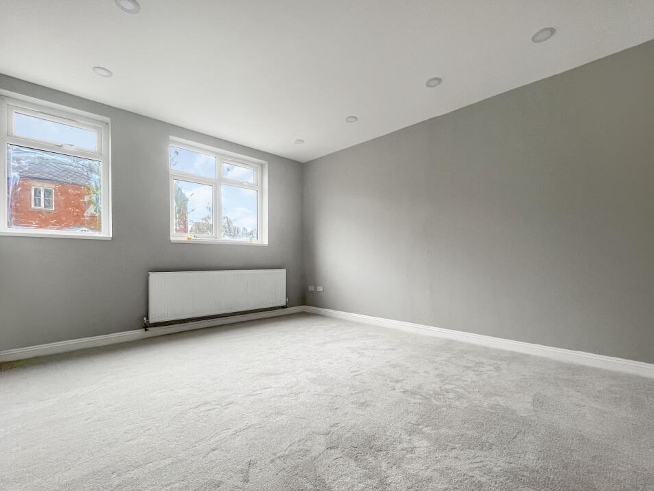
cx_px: 329
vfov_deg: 85.5
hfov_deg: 102.1
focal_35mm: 14
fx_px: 264
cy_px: 262
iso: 125
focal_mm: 1.57
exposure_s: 1/99
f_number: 1.8
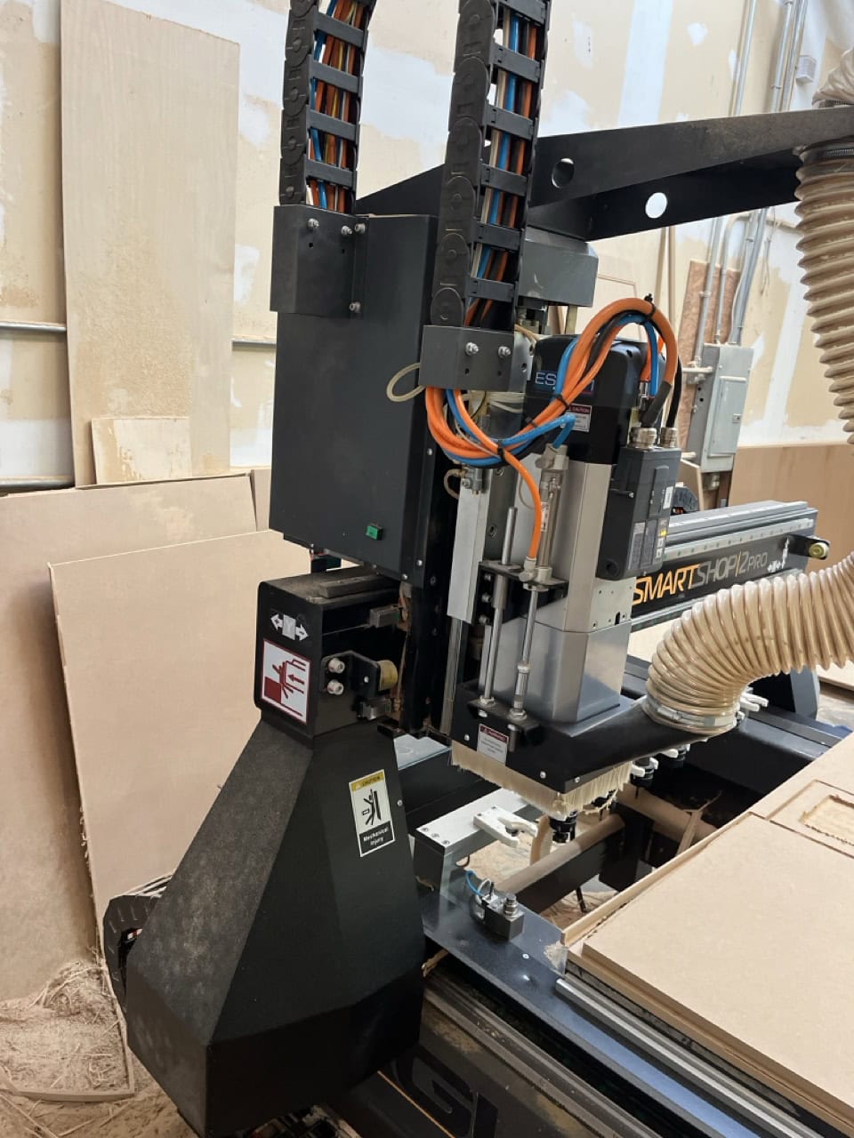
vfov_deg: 67.3
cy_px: 569
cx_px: 427
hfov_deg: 53.1
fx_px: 855
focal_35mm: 26
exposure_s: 1/60
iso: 320
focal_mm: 5.1
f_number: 1.6
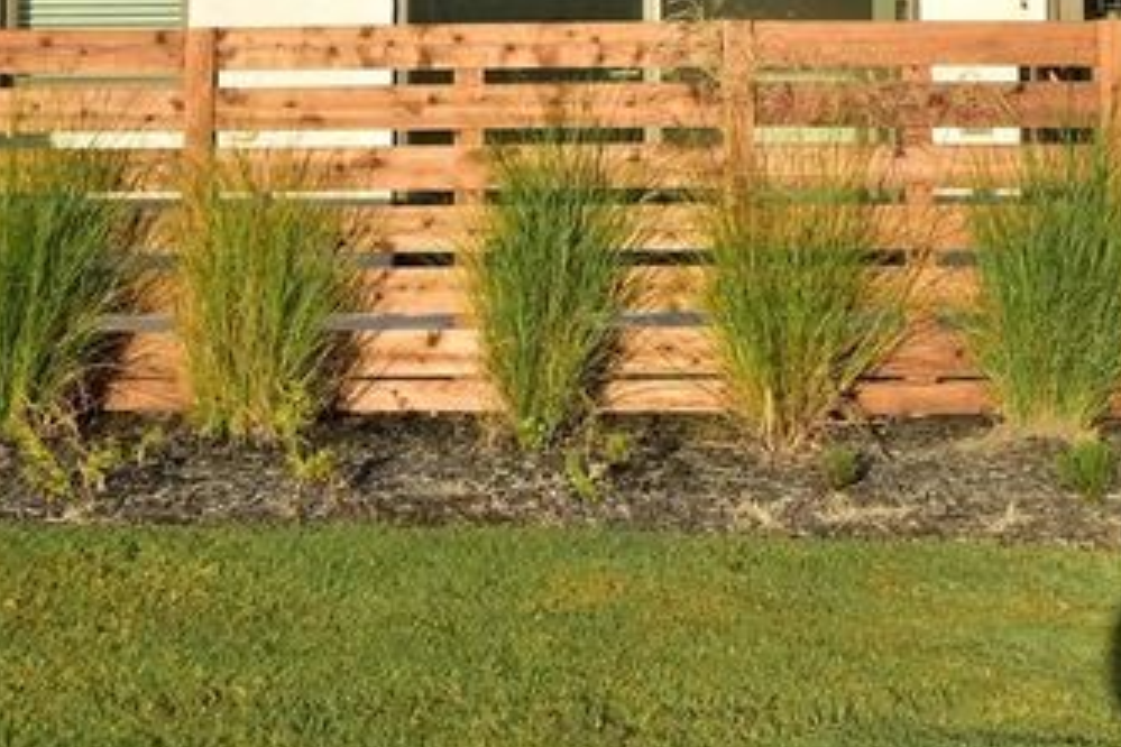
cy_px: -230
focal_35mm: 79
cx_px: 680
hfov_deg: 25.8
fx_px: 2445
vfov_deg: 16.4
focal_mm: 17
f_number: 7.1
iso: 100
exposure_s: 1/200
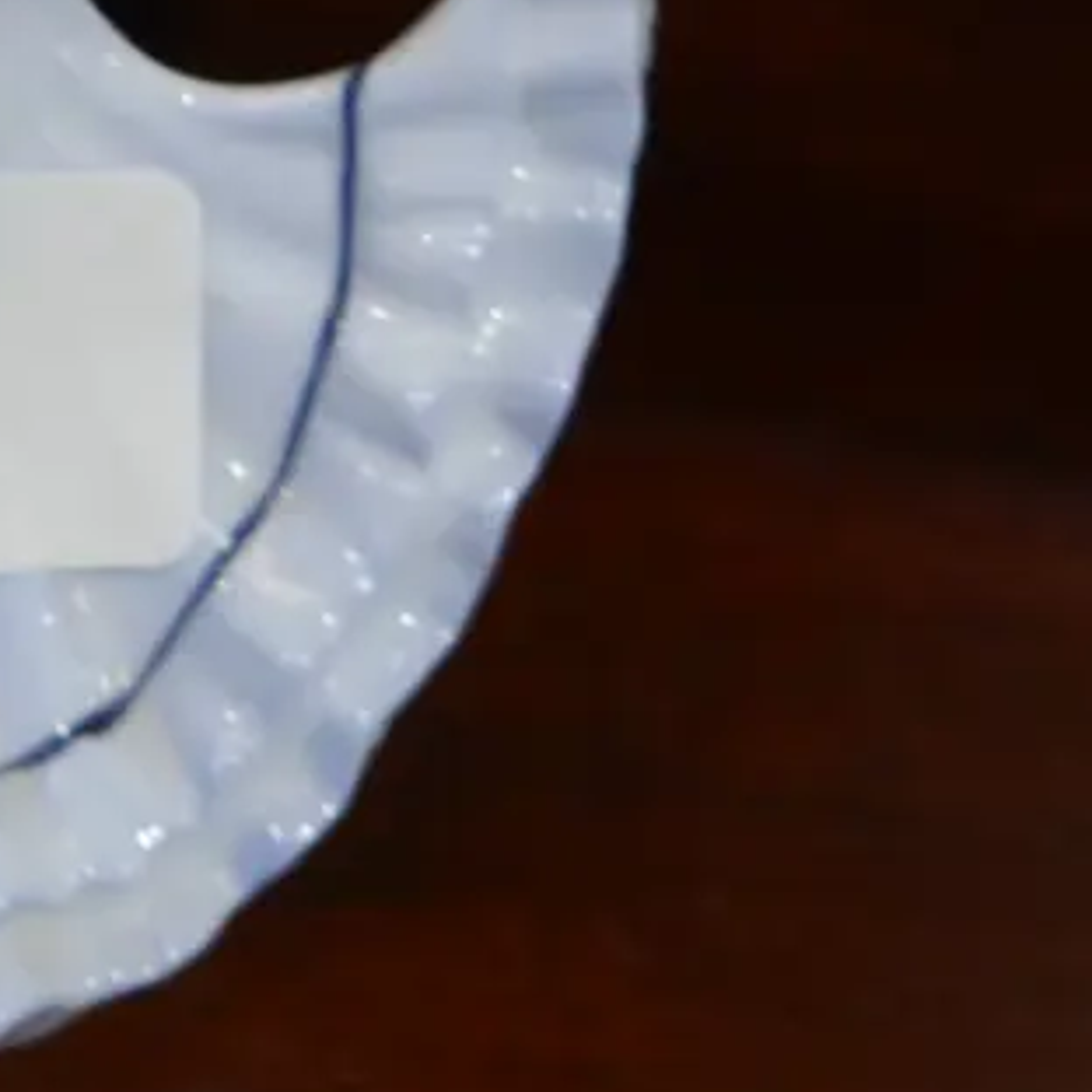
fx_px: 4354
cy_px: -144
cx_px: -82
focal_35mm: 122
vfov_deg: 14.0
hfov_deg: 14.0
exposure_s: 1/60
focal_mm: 21
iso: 400
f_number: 4.6
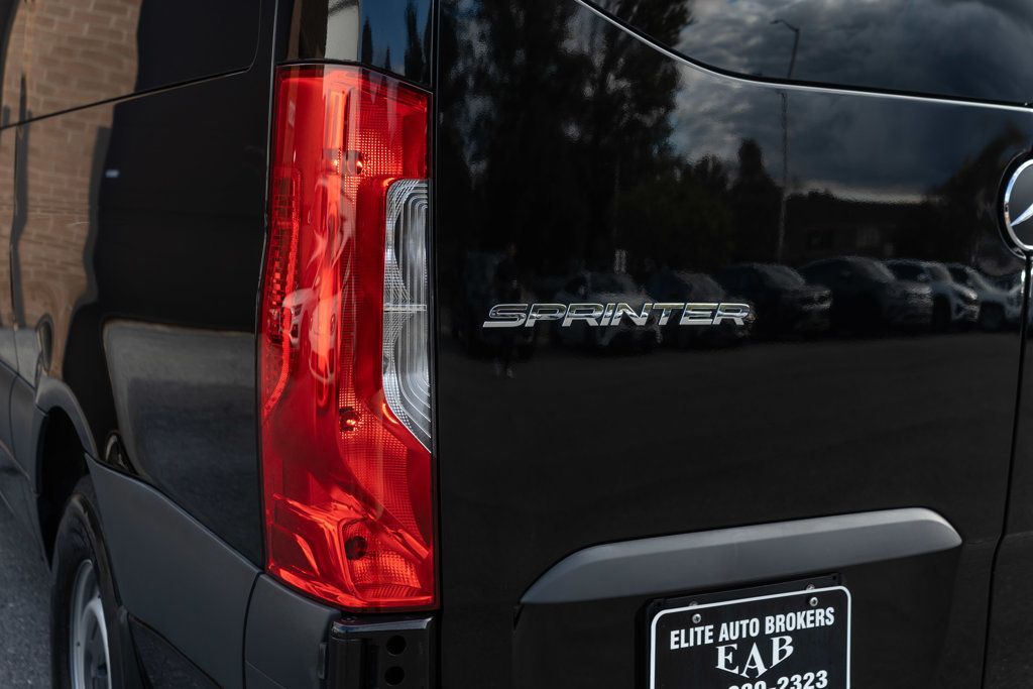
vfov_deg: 31.9
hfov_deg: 46.4
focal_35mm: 42
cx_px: 516
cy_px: 344
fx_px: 1205
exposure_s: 1/320
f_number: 4
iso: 125
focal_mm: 28
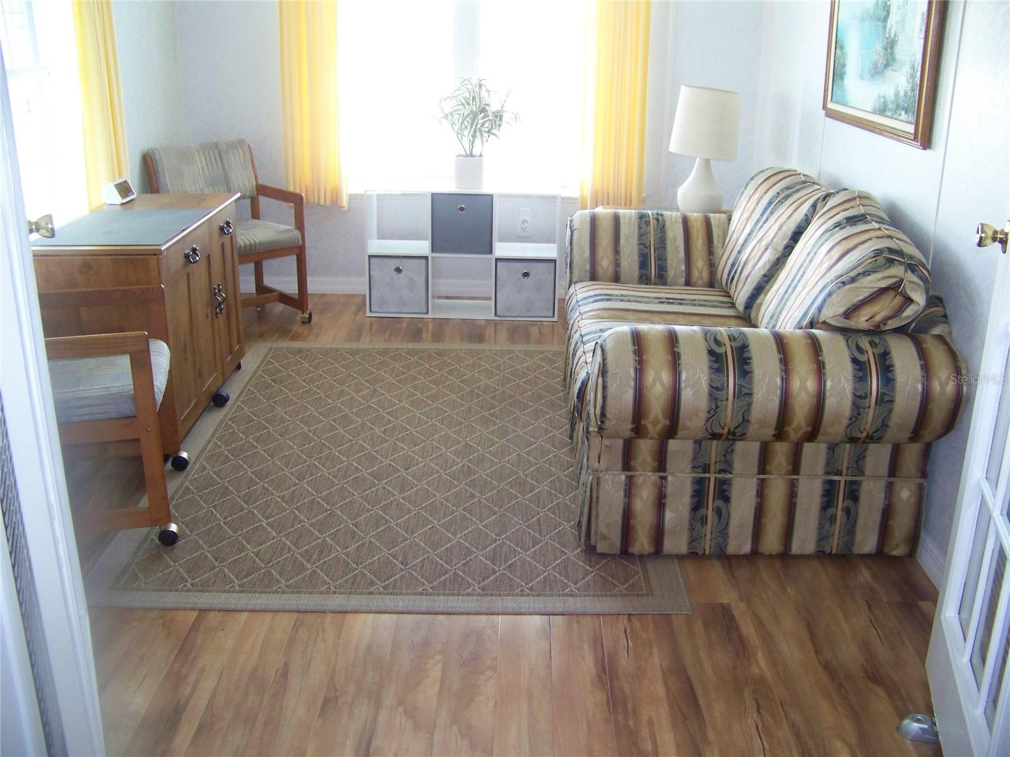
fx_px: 1050
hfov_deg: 51.4
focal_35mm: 36
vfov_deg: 39.7
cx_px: 505
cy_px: 378
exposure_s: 1/30
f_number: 2.8
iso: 200
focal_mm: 5.85
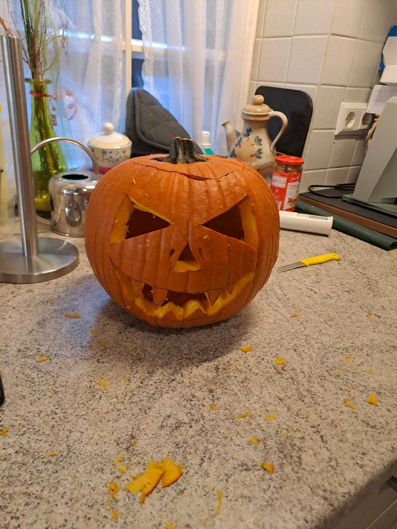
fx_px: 382
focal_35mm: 25
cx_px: 198
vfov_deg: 69.4
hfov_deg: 54.9
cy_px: 264
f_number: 1.8
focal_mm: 4.65
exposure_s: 1/33
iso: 320
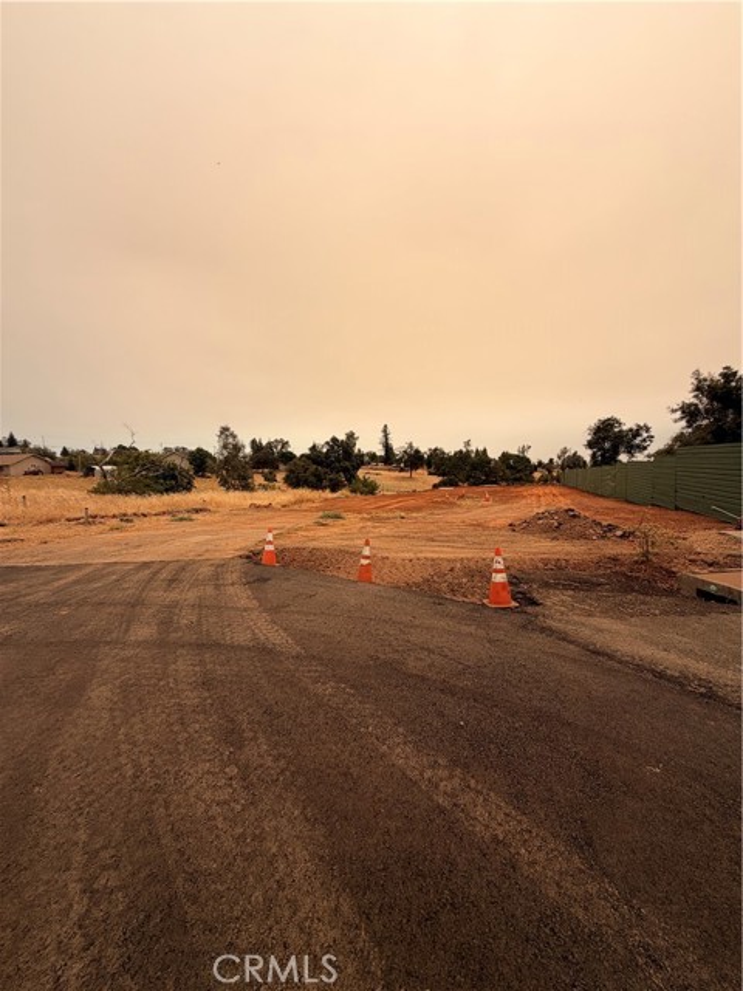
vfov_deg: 102.1
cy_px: 496
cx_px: 372
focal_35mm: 14
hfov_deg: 85.7
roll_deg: +1.0
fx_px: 401
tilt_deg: -4.2
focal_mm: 2.22
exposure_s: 1/1125
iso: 20
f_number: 2.2
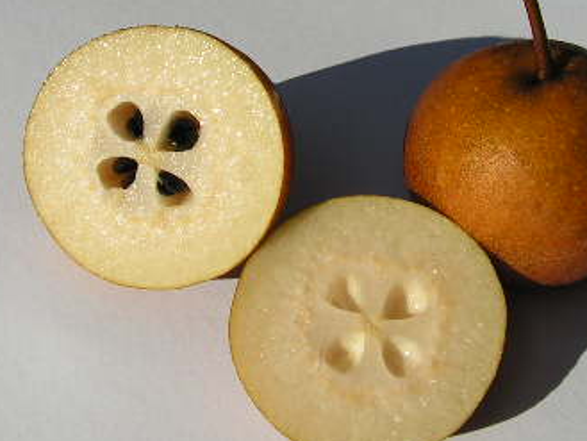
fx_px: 1187
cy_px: 152
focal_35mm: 70
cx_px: 289
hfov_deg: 27.8
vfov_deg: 21.0
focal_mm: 6
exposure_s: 1/1600
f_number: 4.8
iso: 64
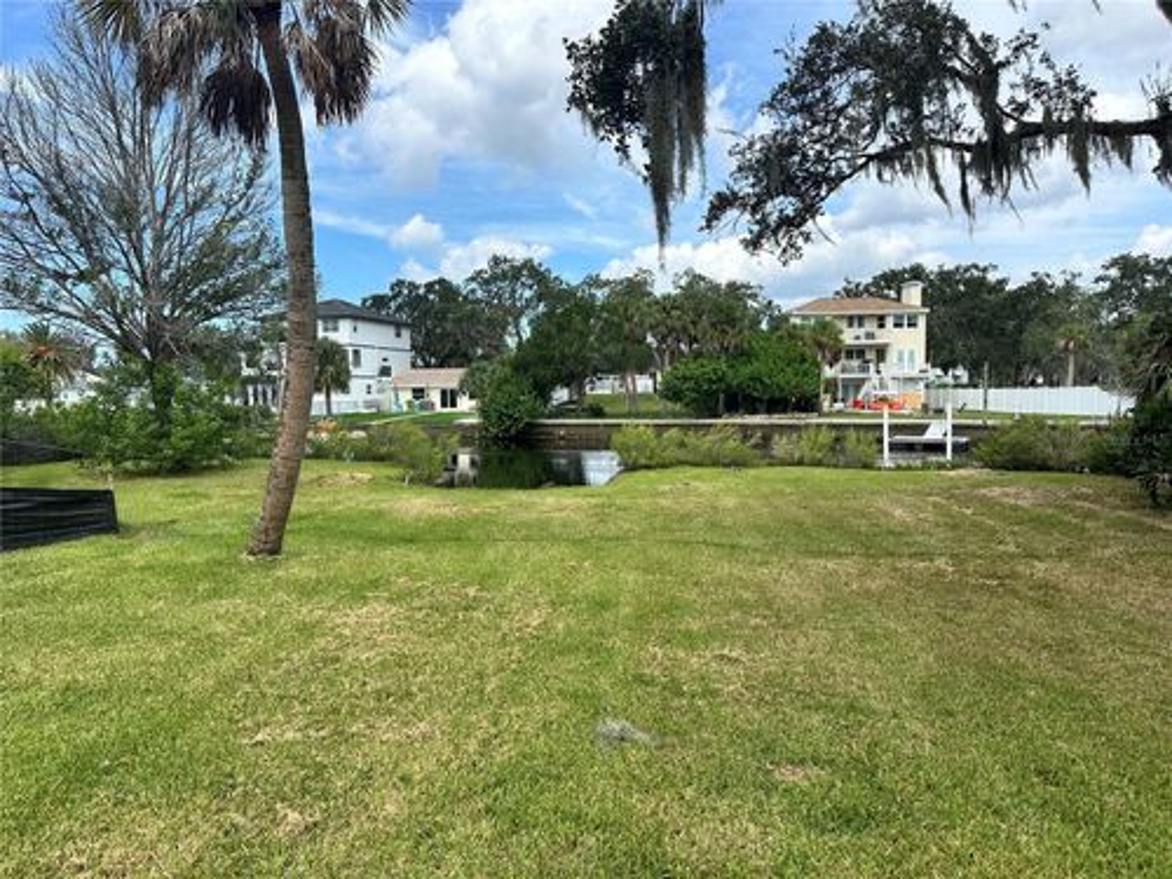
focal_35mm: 24
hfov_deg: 71.6
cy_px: 440
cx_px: 586
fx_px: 813
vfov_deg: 56.8
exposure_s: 1/3717
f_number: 1.78
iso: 80
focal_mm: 6.86
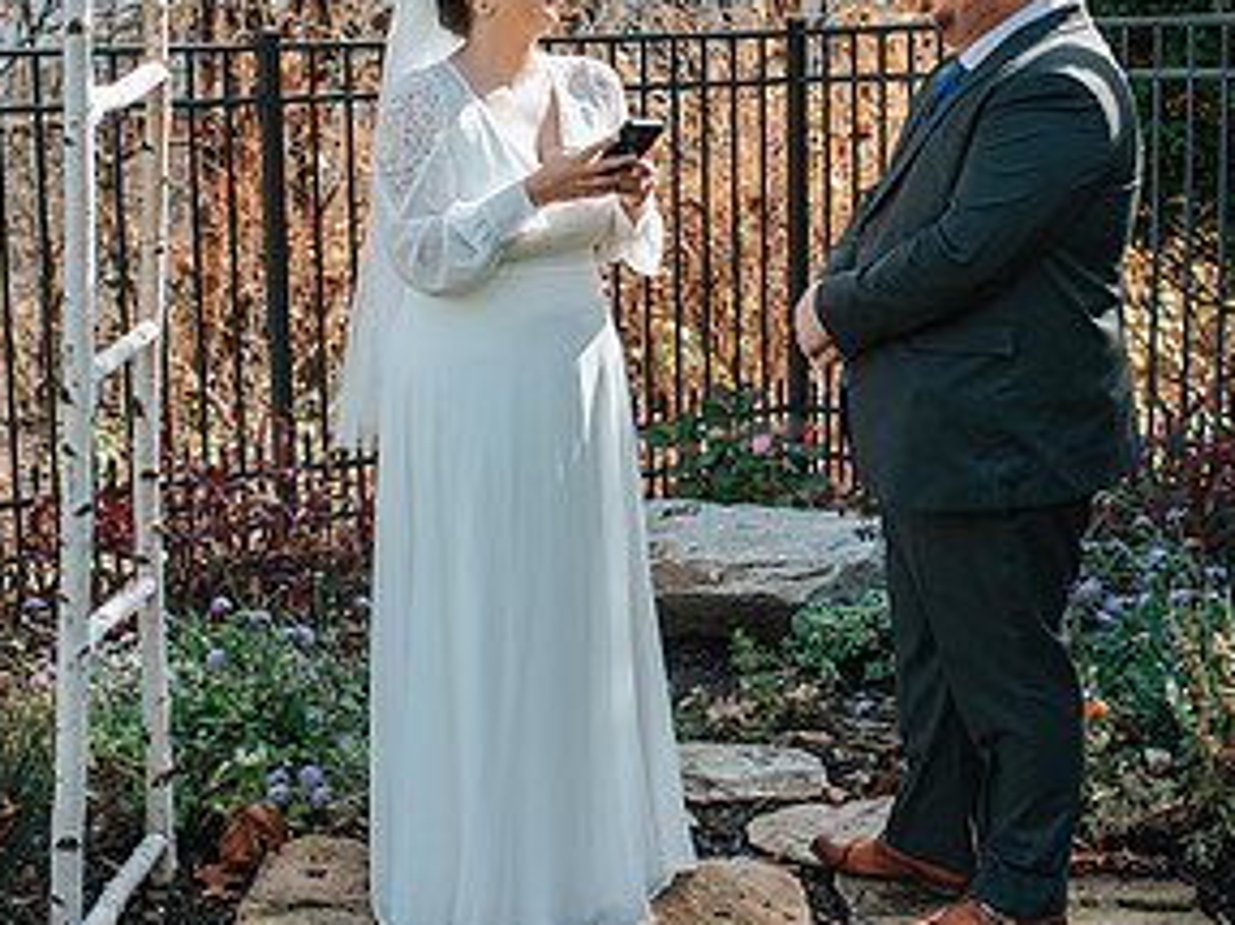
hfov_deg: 27.4
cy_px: 269
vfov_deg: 20.6
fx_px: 2532
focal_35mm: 71
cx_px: 701
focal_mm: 35
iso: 450
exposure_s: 1/1250
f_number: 3.5
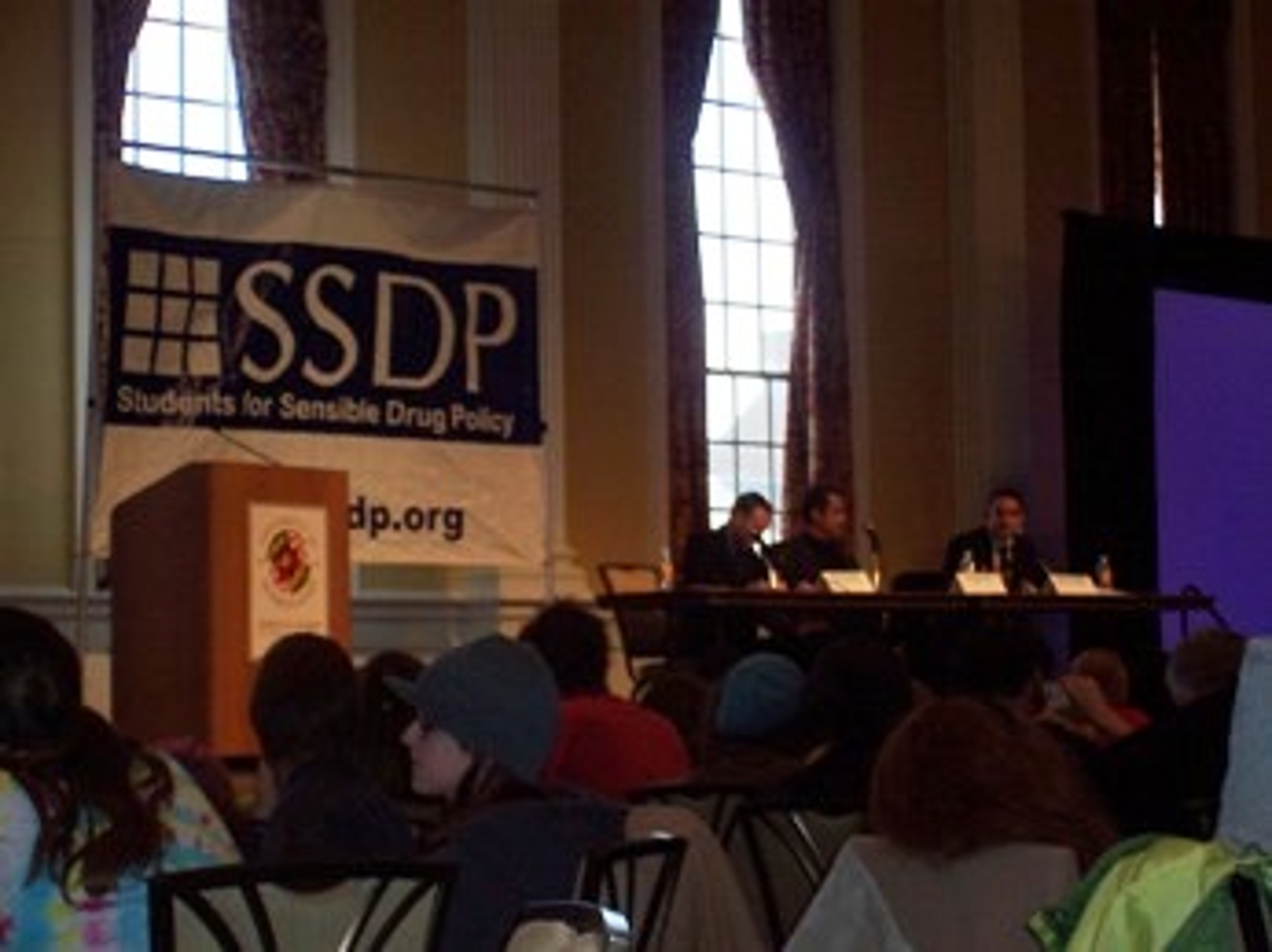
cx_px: 636
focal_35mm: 102
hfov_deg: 19.3
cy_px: 476
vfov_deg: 14.5
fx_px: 3745
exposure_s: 1/90
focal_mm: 16.8
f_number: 4.6
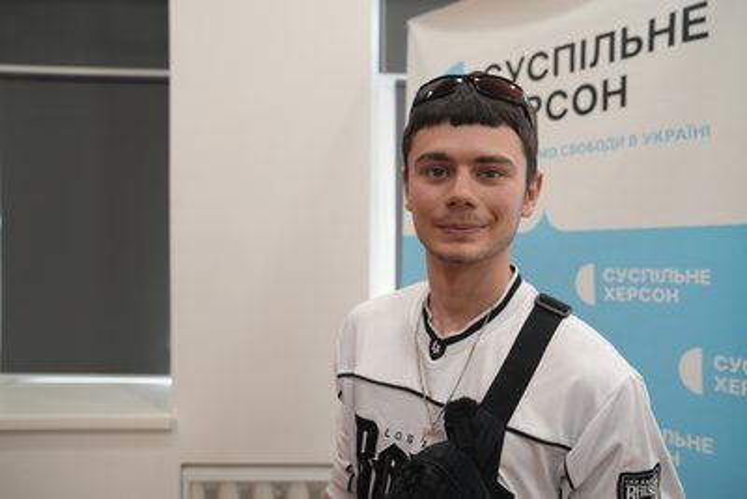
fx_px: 706
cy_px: 250
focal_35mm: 34
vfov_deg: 38.9
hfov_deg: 55.8
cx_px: 374
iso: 1600
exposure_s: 1/160
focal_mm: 34
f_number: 4
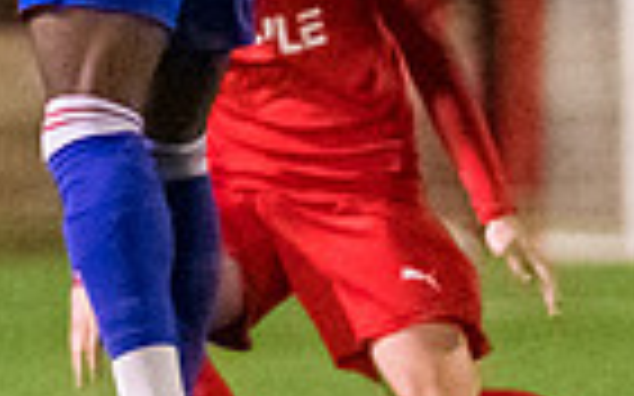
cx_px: -63
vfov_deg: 0.7
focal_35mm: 1894
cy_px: -342
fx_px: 32713
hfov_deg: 1.1
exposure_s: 1/1250
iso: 8000
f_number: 2.8
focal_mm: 220
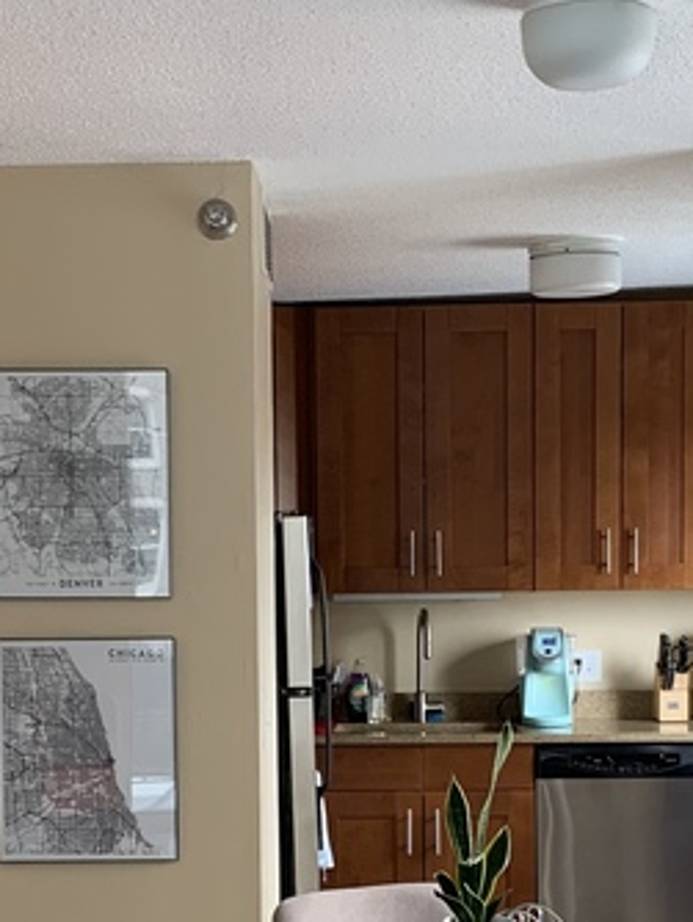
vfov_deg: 22.9
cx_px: 337
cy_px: 745
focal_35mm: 84
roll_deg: +0.6
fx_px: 2239
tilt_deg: -4.7
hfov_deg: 17.6
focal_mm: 4.25
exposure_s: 1/60
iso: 80
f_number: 1.8
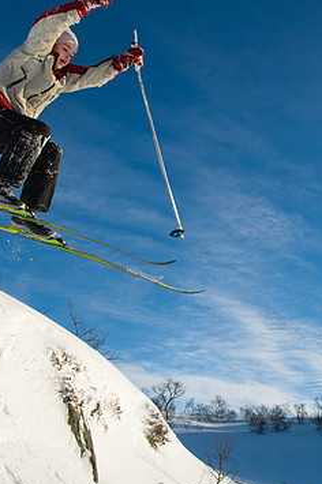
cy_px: 243
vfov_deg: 43.6
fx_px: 605
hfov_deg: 29.8
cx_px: 177
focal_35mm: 45
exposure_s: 1/640
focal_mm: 18
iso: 100
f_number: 5.6
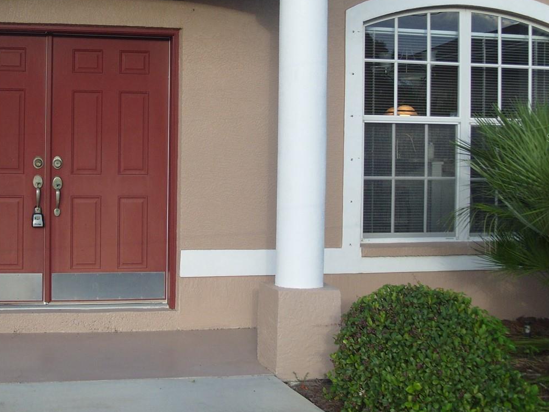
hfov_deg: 33.9
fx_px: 888
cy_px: 137
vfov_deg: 26.0
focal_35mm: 56
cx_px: 159
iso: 80
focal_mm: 7.8
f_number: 2.8
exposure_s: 1/350
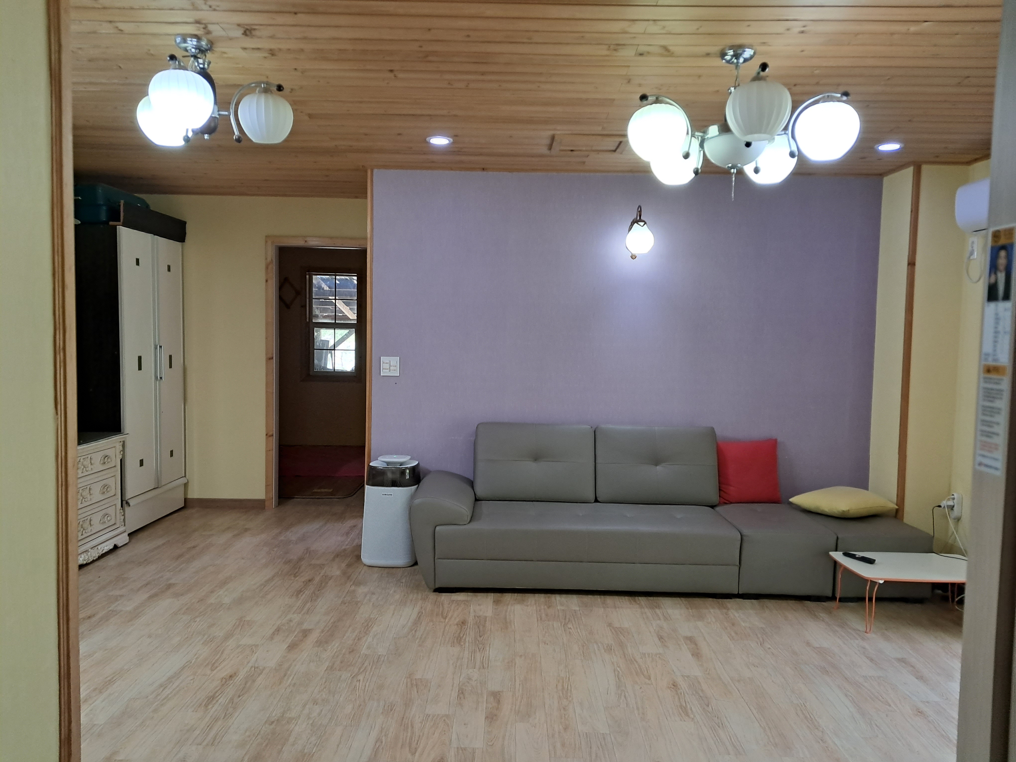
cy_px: 381
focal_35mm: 27
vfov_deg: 51.4
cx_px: 508
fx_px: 792
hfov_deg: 65.3
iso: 200
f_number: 1.8
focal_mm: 4
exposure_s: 1/60
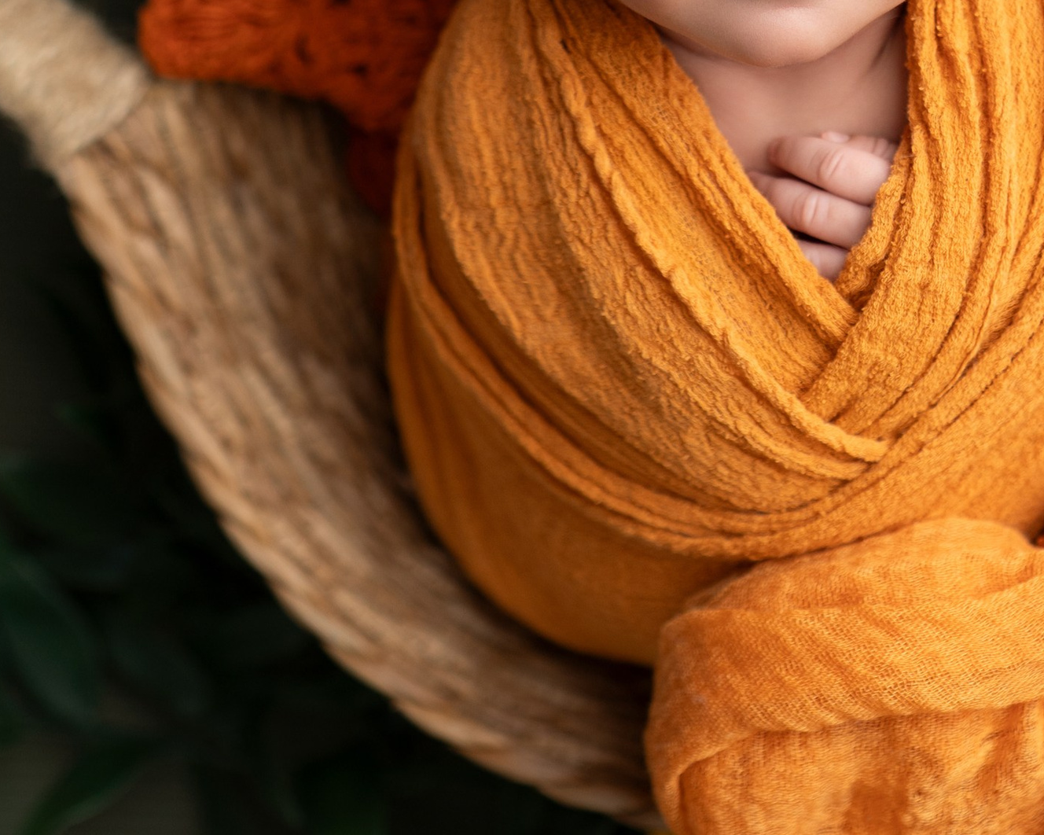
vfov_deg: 16.0
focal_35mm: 95
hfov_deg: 19.8
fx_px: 2935
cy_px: 81
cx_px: 906
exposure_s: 1/160
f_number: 2.2
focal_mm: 35
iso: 100
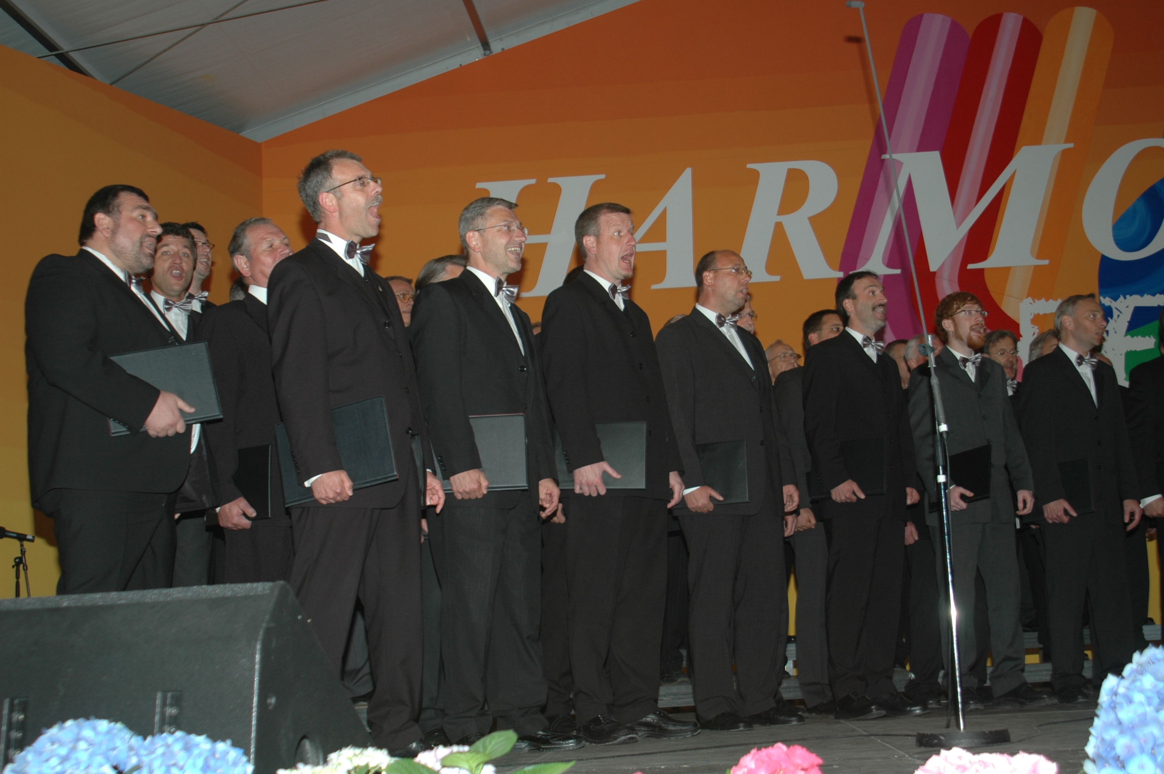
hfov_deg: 41.1
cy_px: 387
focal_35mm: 48
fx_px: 1551
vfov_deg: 28.0
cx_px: 582
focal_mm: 32
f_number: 4.2
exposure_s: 1/500
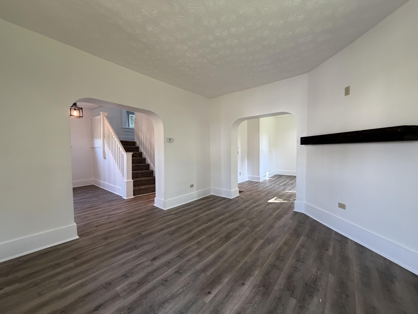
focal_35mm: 14
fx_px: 169
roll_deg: +1.1
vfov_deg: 85.7
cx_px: 209
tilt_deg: -2.8
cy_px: 157
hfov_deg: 102.1
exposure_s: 1/120
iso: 250
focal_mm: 2.22
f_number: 2.2
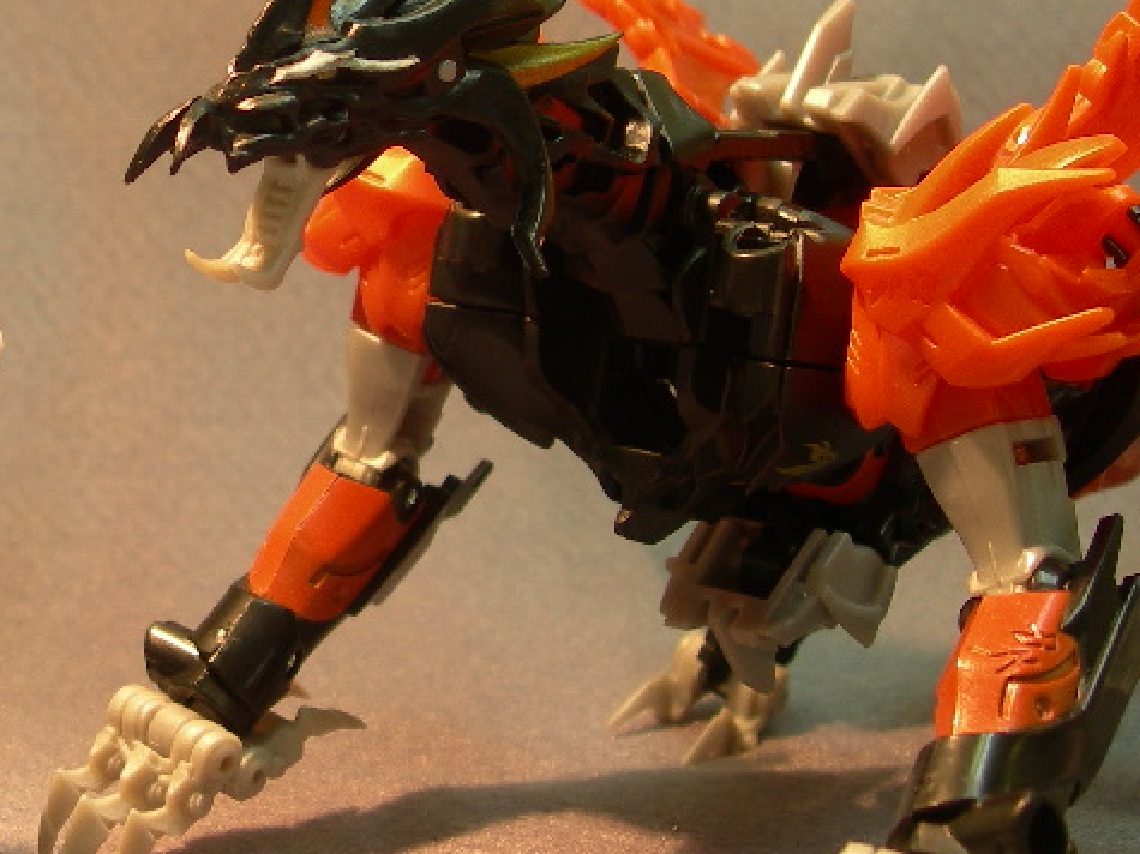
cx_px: 125
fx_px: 2700
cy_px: 240
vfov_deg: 17.9
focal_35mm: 82
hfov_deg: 23.3
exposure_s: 1/14
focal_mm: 7.8
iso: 50
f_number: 2.8
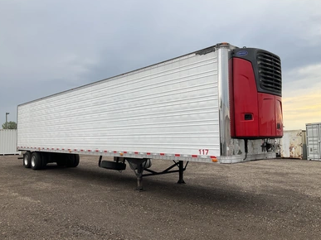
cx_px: 160
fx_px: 278
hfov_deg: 60.0
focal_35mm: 30
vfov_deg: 46.8
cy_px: 118
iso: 25
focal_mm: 3
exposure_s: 1/358
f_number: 1.8
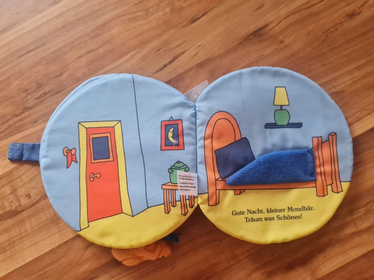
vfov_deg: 53.1
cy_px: 140
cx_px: 187
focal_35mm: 26
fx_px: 281
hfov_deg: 67.3
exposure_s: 1/50
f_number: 1.8
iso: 500
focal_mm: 5.4
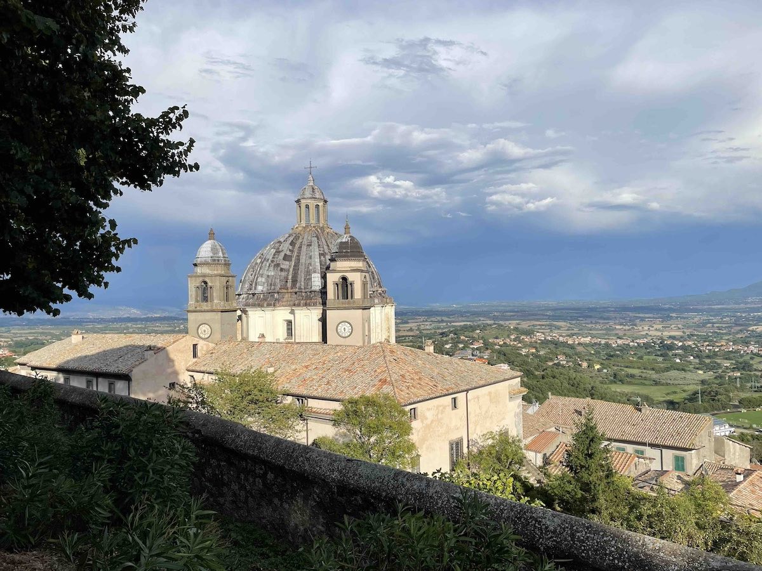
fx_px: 572
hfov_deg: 67.3
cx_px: 381
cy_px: 286
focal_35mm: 26
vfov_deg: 53.1
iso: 32
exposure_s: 1/6135
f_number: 1.6
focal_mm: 4.2
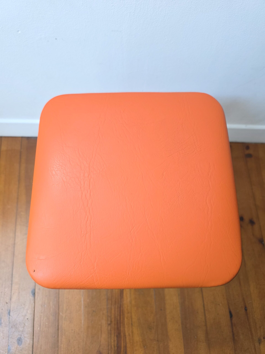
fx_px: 235
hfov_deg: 58.9
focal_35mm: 23
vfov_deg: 73.9
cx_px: 132
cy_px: 177
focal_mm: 6.3
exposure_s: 1/100
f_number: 1.7
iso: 160
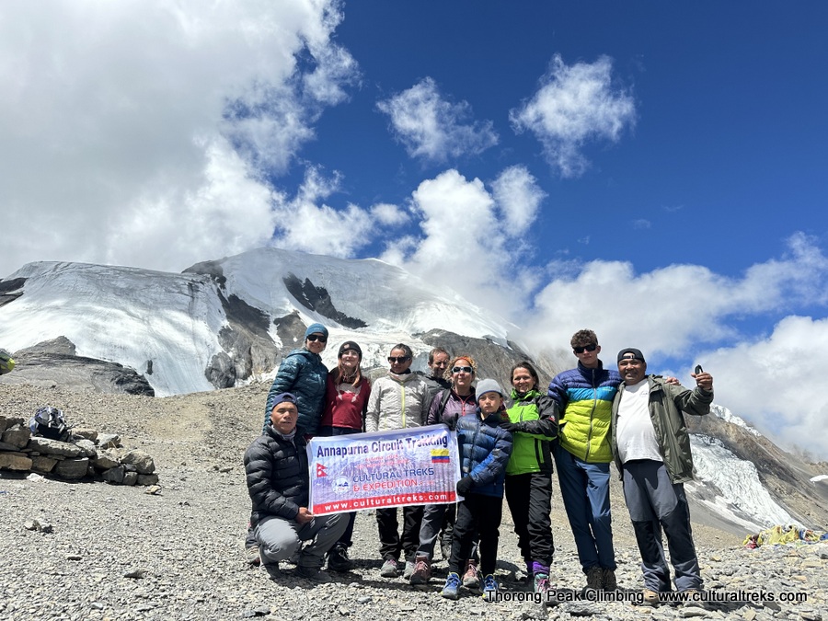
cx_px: 414
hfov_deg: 71.6
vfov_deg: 56.8
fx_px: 574
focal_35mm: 24
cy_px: 310
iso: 80
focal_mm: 6.86
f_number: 1.78
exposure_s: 1/3717
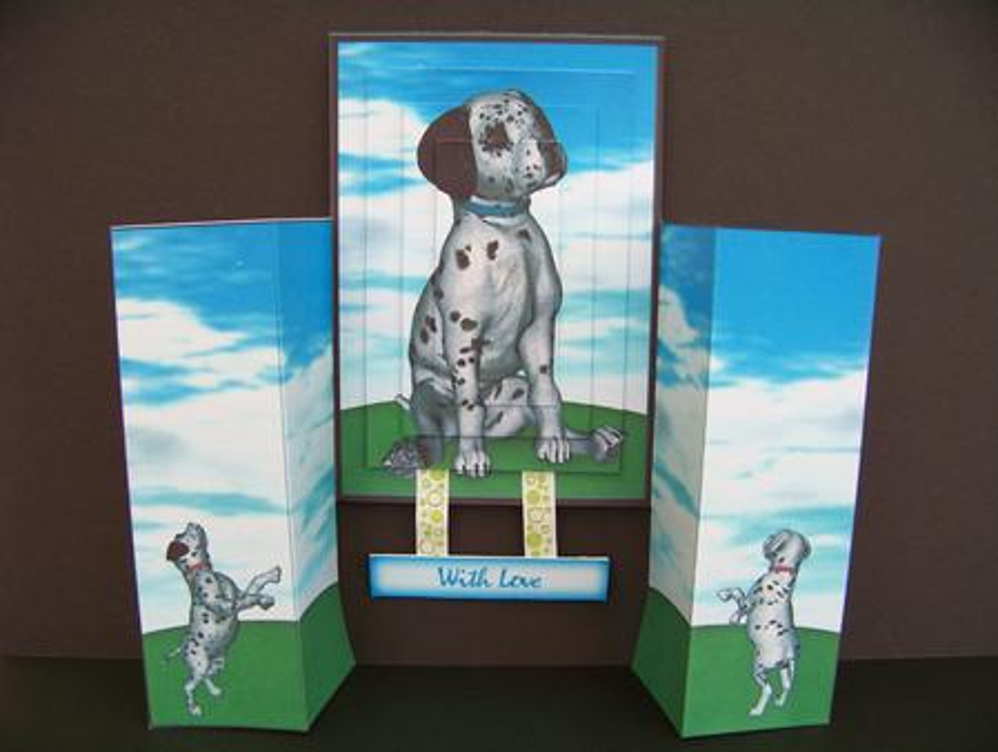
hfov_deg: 51.3
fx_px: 1039
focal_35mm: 36
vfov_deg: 39.7
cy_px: 376
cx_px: 499
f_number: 2.8
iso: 68
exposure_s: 1/60
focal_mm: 5.85
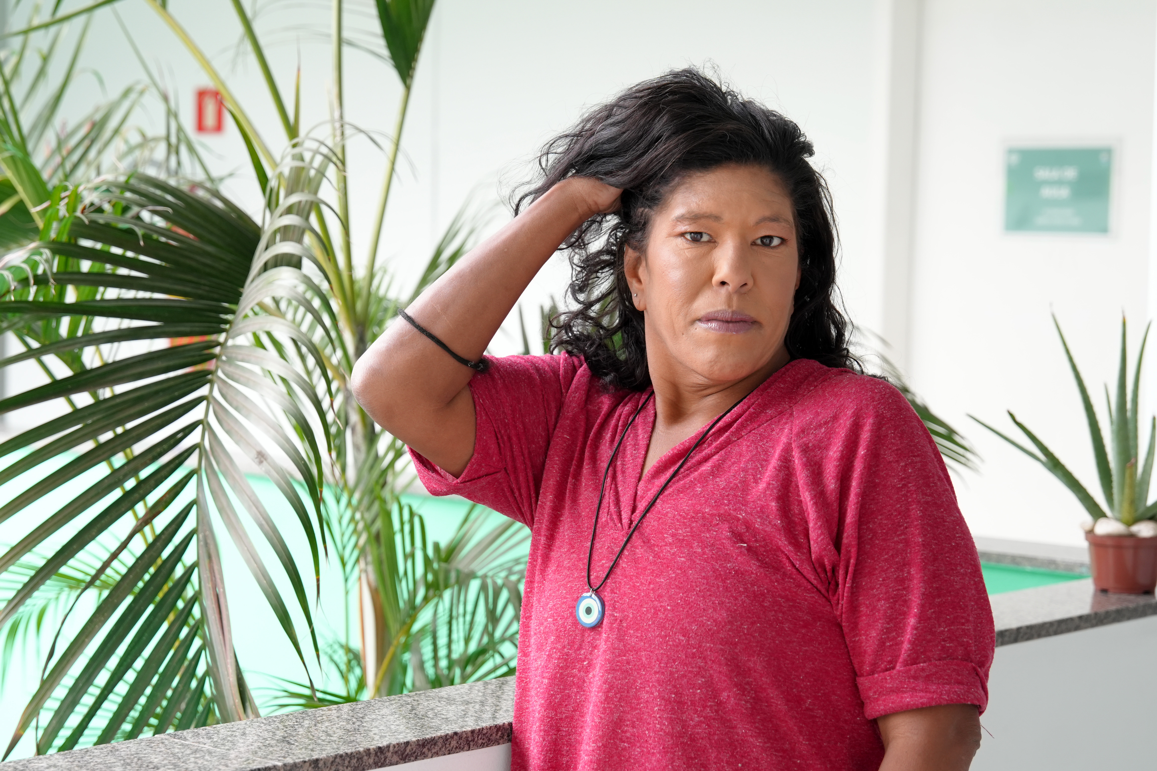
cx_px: 578
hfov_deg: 27.0
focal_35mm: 75
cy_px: 386
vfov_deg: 18.2
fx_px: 2410
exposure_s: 1/100
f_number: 3.5
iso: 500
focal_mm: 50.3
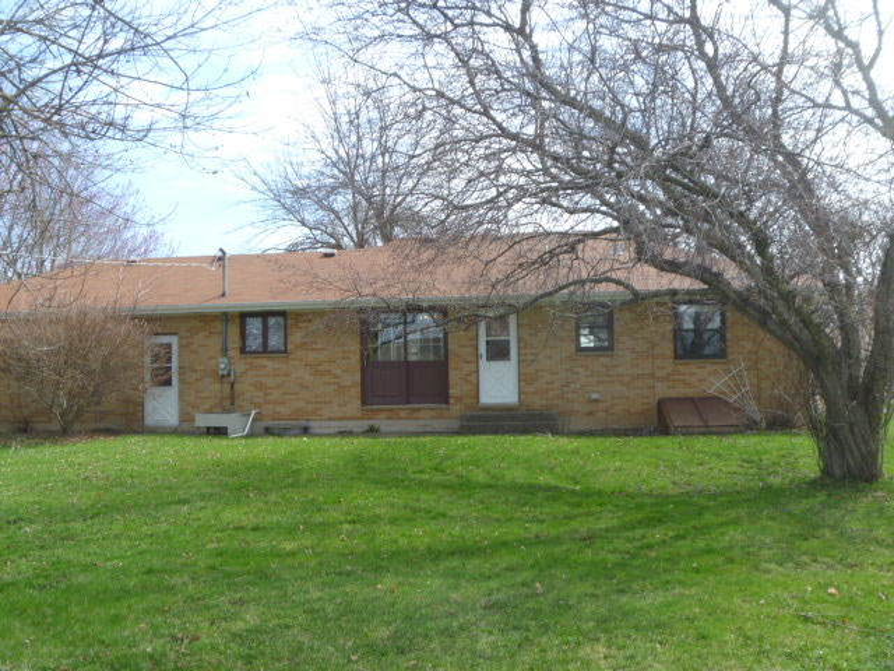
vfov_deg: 40.7
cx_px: 447
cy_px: 336
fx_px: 904
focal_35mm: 35
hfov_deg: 52.6
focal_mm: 6.3
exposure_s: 1/160
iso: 80
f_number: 4.5
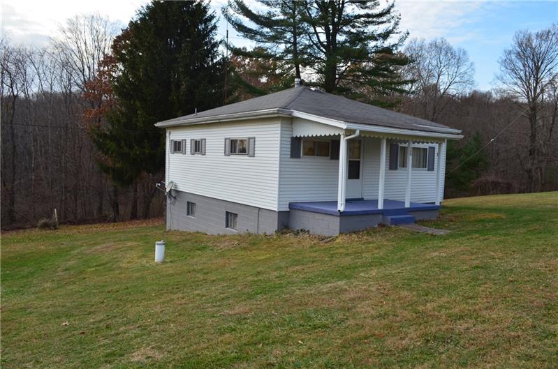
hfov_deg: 67.5
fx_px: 418
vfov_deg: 47.7
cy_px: 184
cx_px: 279
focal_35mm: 27
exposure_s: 1/250
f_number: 10
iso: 400
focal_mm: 18
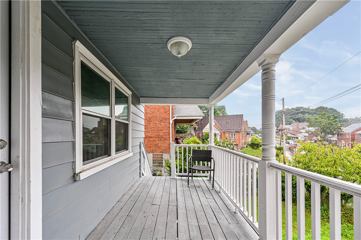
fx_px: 140
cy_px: 120
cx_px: 180
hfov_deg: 104.3
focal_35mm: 14
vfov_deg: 81.1
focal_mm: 14
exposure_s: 1/15
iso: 100
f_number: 8
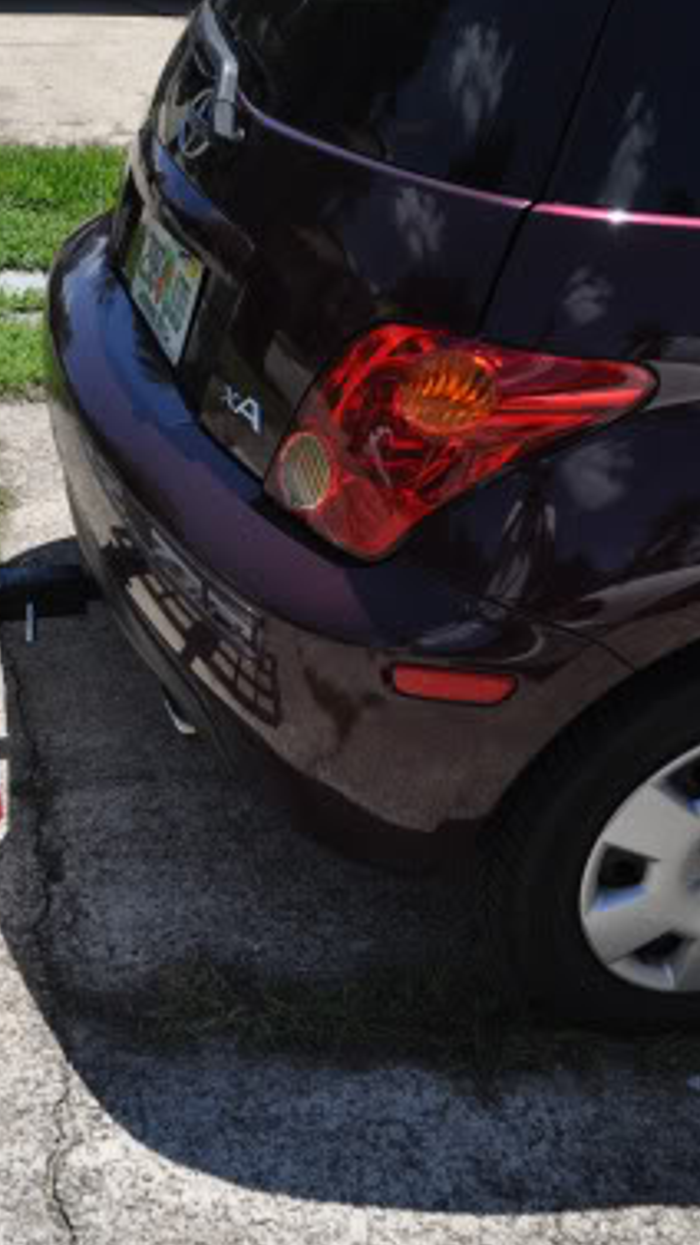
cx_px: 53
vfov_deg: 42.9
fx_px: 1584
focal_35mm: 48
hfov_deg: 24.1
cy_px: 609
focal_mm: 18
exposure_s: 1/1600
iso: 400
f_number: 6.3
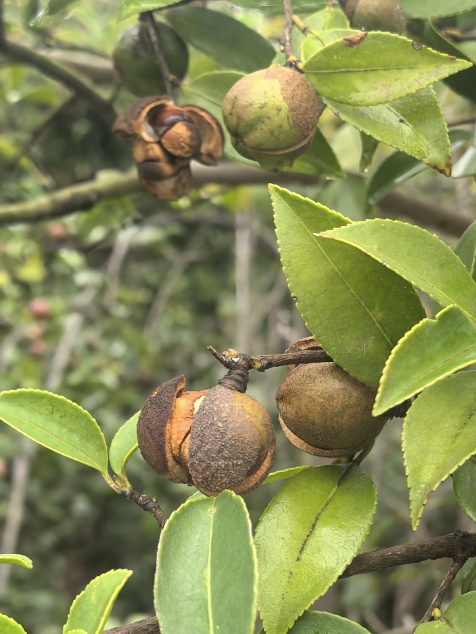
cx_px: 230
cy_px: 384
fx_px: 1338
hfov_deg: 20.2
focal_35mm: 73
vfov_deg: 26.6
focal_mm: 6.98
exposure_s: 1/333
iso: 250
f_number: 2
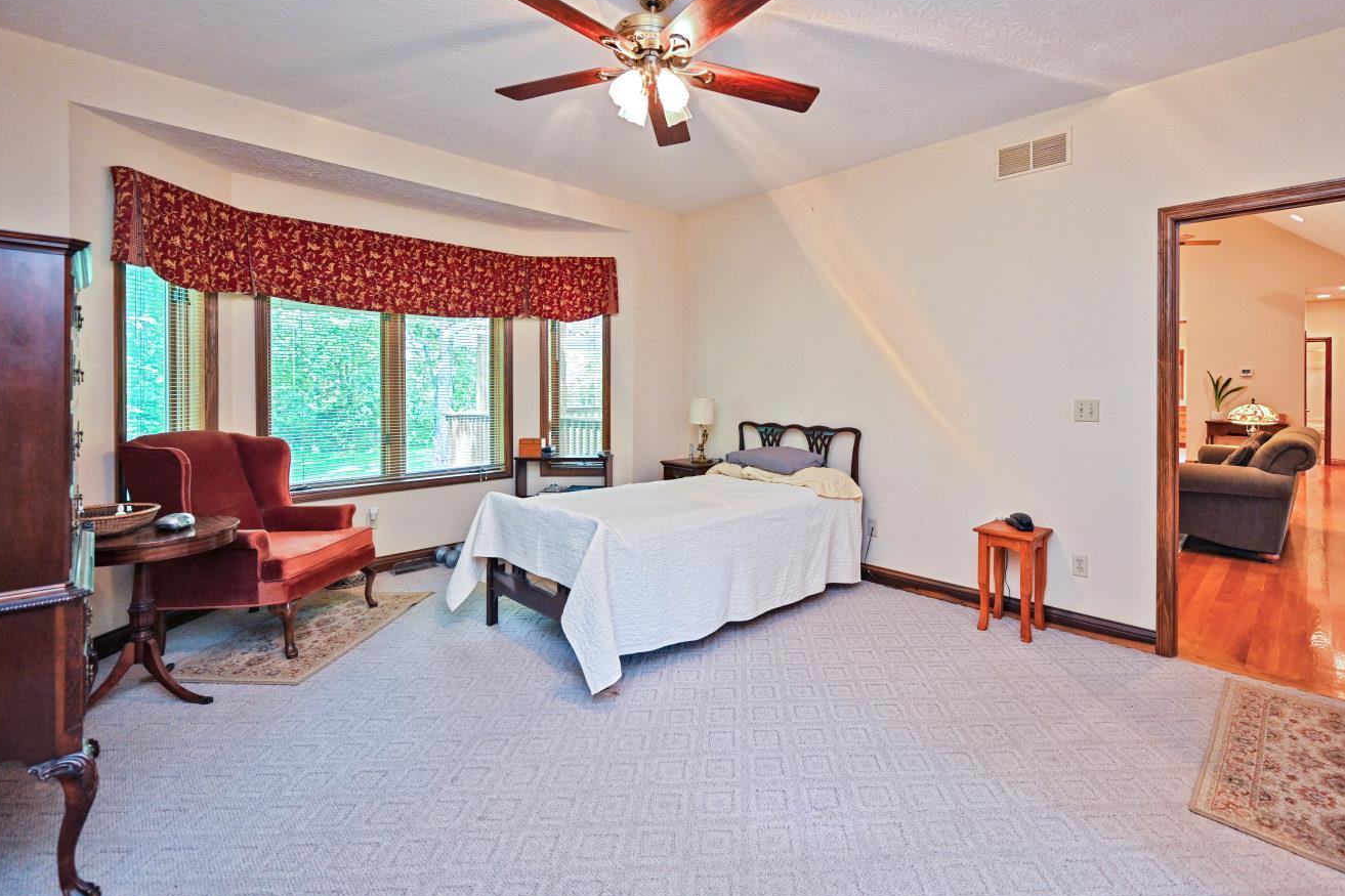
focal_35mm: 16
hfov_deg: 96.3
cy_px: 390
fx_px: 598
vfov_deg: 73.4
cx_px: 754
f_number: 4
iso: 1100
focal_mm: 14
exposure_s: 1/60
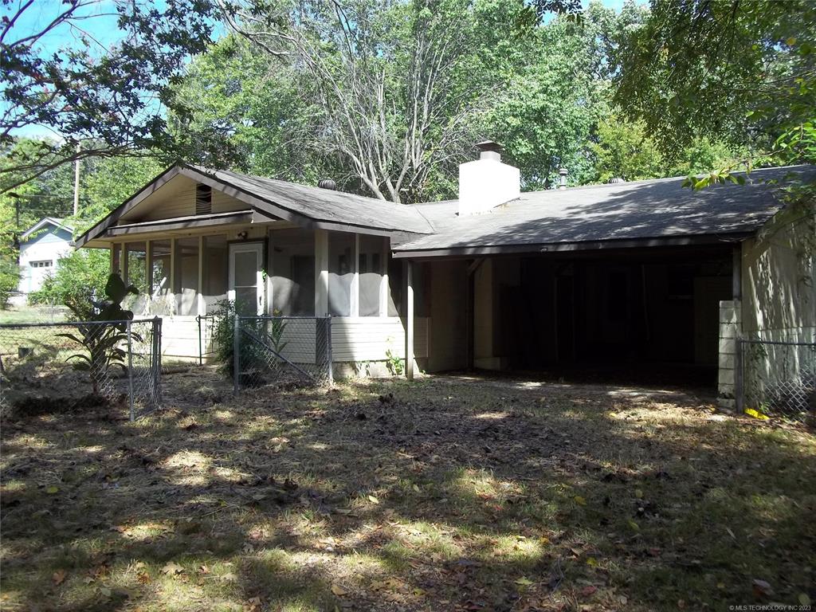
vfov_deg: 44.2
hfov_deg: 56.8
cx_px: 408
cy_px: 306
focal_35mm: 32
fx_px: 754
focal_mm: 5.7
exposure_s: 1/320
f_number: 2.9
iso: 64
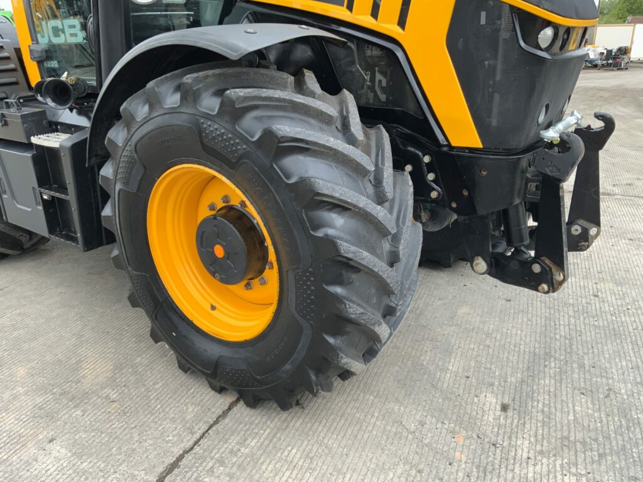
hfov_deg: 61.7
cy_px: 241
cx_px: 322
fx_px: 539
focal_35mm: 29
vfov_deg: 48.2
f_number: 1.8
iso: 16
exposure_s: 1/221
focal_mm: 3
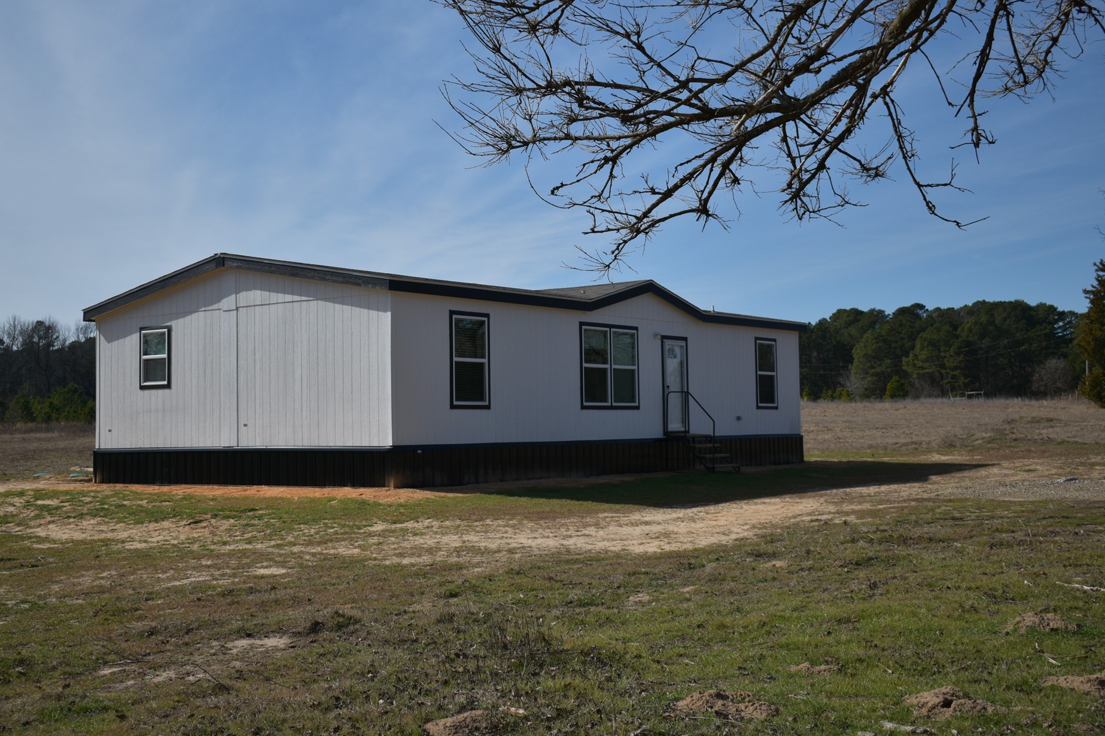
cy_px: 361
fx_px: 1320
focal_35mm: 43
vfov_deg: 31.2
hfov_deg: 45.4
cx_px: 537
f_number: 4
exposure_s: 1/3200
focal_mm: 26
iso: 200
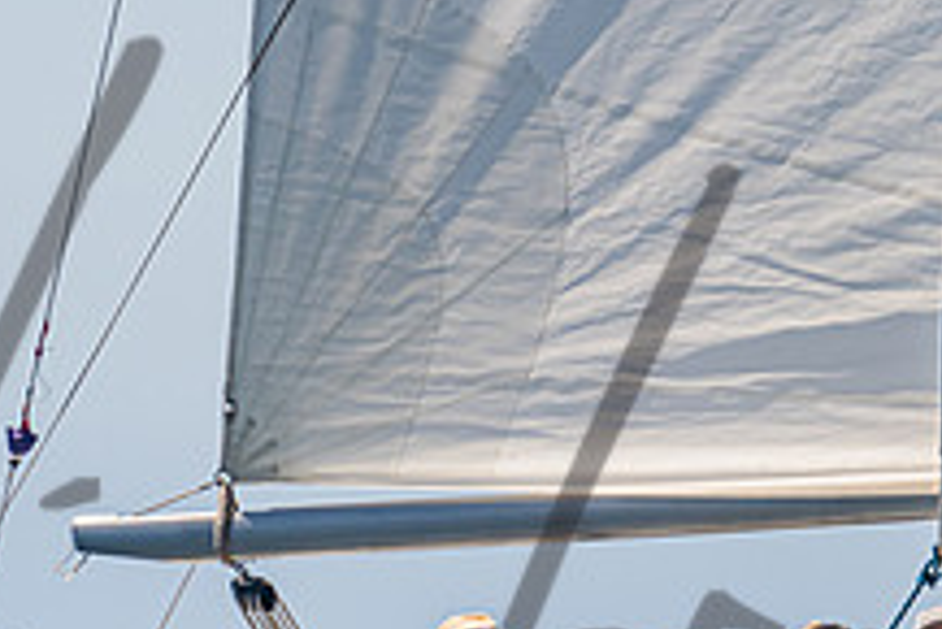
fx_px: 19245
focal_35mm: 735
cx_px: 719
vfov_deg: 1.9
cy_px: 409
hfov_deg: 2.8
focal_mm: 200
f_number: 6.3
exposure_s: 1/800
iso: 250
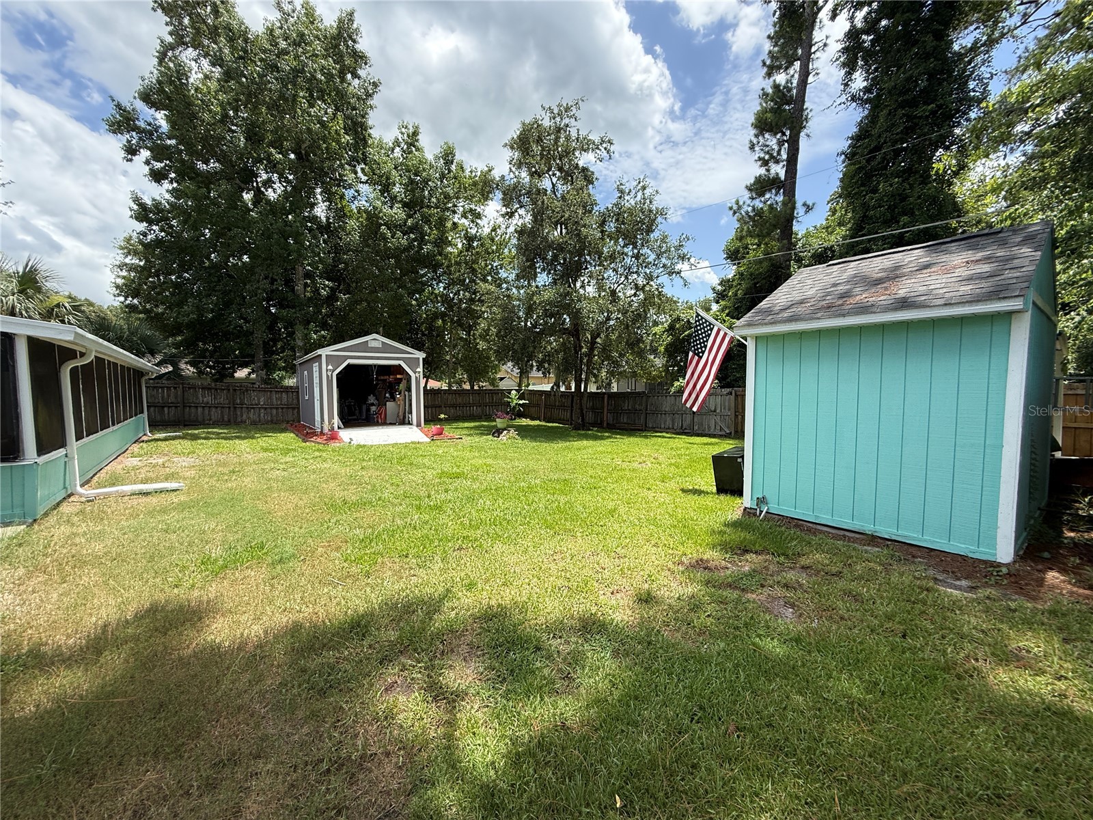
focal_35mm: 14
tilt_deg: -1.4
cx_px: 546
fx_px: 442
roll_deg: +0.1
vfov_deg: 85.7
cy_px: 410
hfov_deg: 102.1
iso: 64
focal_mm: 2.22
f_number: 2.2
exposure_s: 1/1167
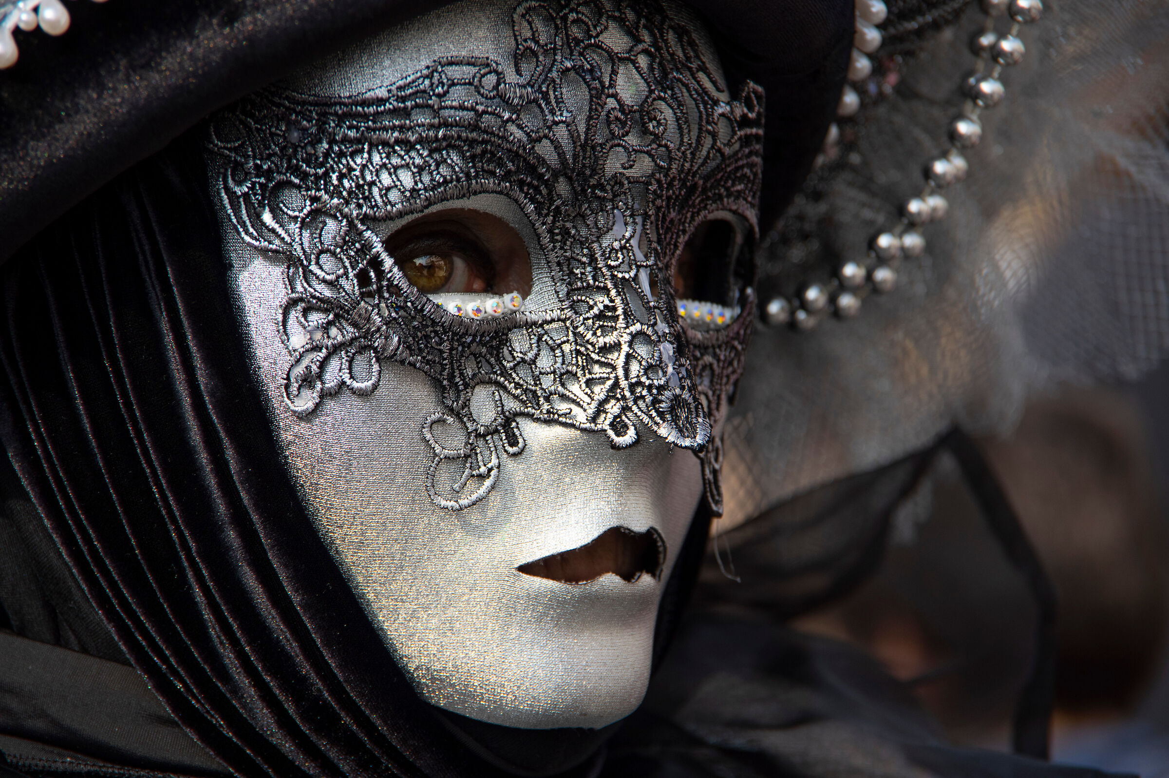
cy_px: 389
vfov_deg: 8.0
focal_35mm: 172
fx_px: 5580
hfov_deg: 12.0
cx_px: 584
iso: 200
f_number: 5.6
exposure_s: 1/640
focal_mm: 115
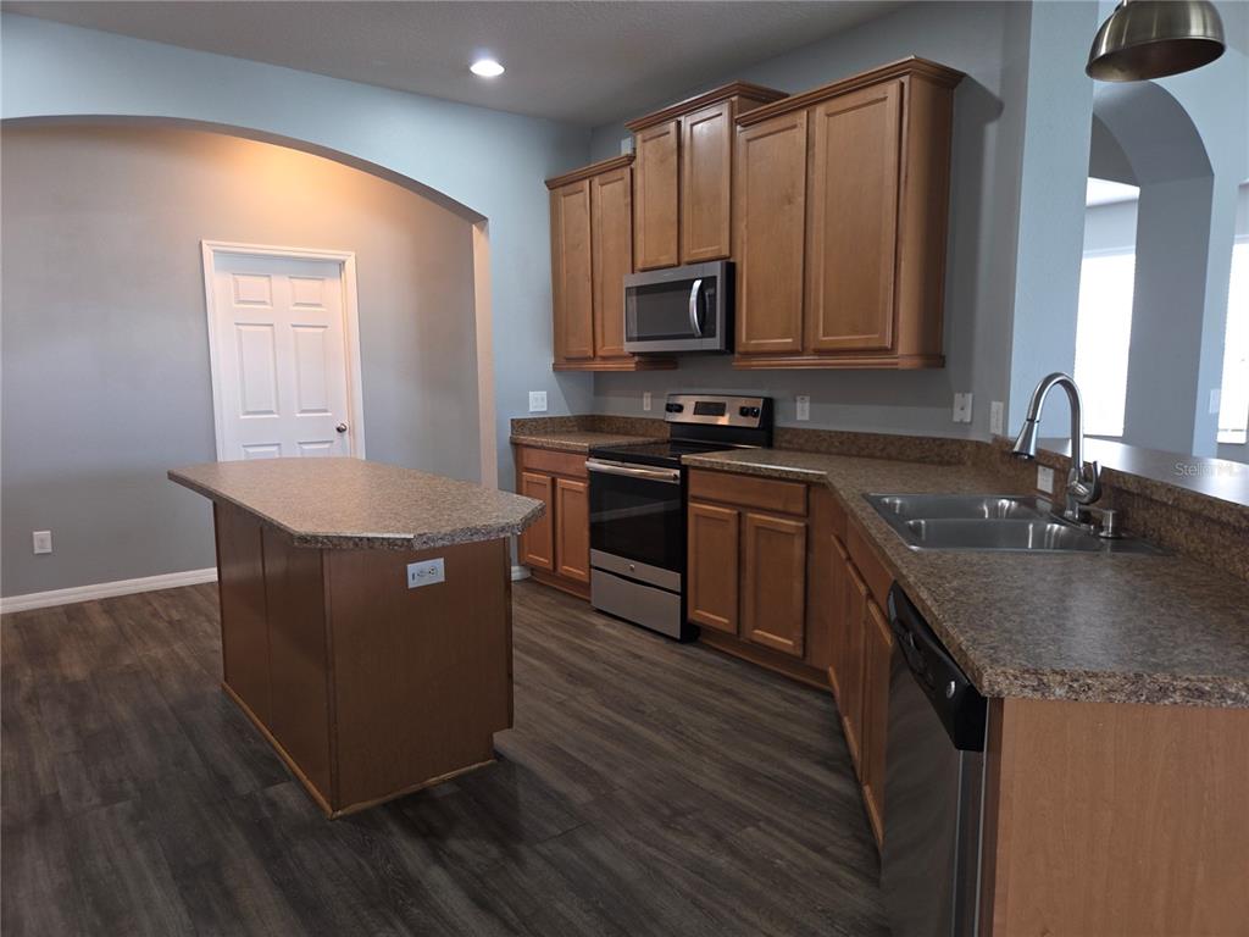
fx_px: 830
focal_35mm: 23
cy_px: 468
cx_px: 624
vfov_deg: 58.9
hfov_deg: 73.9
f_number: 1.8
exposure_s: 1/40
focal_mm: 5.4
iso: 100
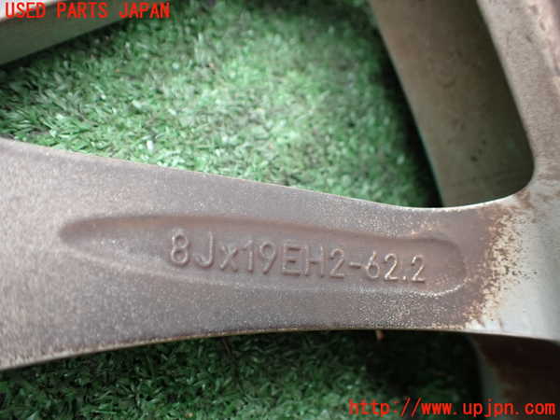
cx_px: 280
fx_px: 485
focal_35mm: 30
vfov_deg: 46.8
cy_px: 210
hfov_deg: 60.0
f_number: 2.3
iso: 250
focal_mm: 5.4
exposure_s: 1/125
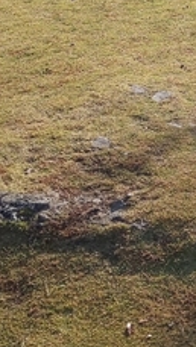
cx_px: 354
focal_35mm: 76
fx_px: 701
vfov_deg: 26.3
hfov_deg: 14.1
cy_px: -3
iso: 28
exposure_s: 1/698
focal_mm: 3.45
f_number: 1.94
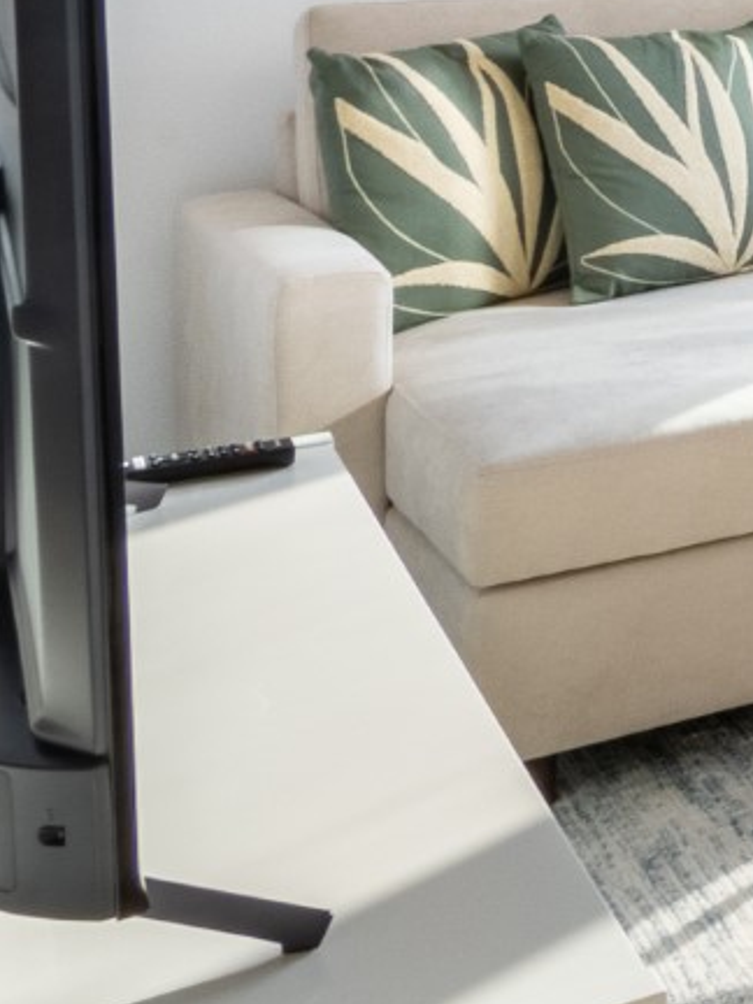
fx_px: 2117
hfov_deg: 11.4
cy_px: -189
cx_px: 2266
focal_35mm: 73
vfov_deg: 24.3
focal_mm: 11
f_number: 22
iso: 250
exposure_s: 1/100
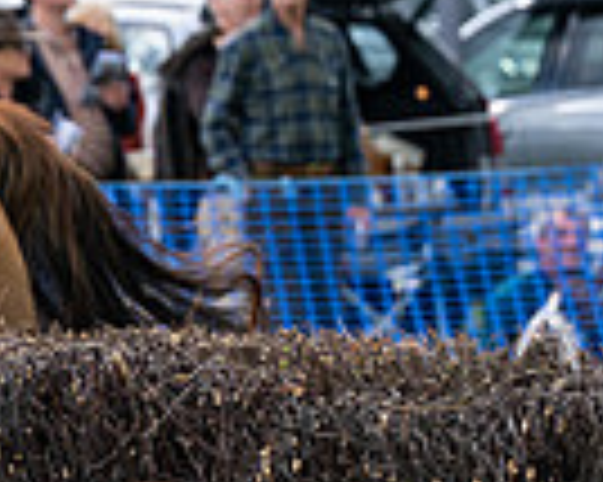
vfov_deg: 3.9
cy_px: 255
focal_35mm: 397
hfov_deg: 4.8
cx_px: -546
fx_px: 7080
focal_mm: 77
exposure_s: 1/2500
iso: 400
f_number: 2.8
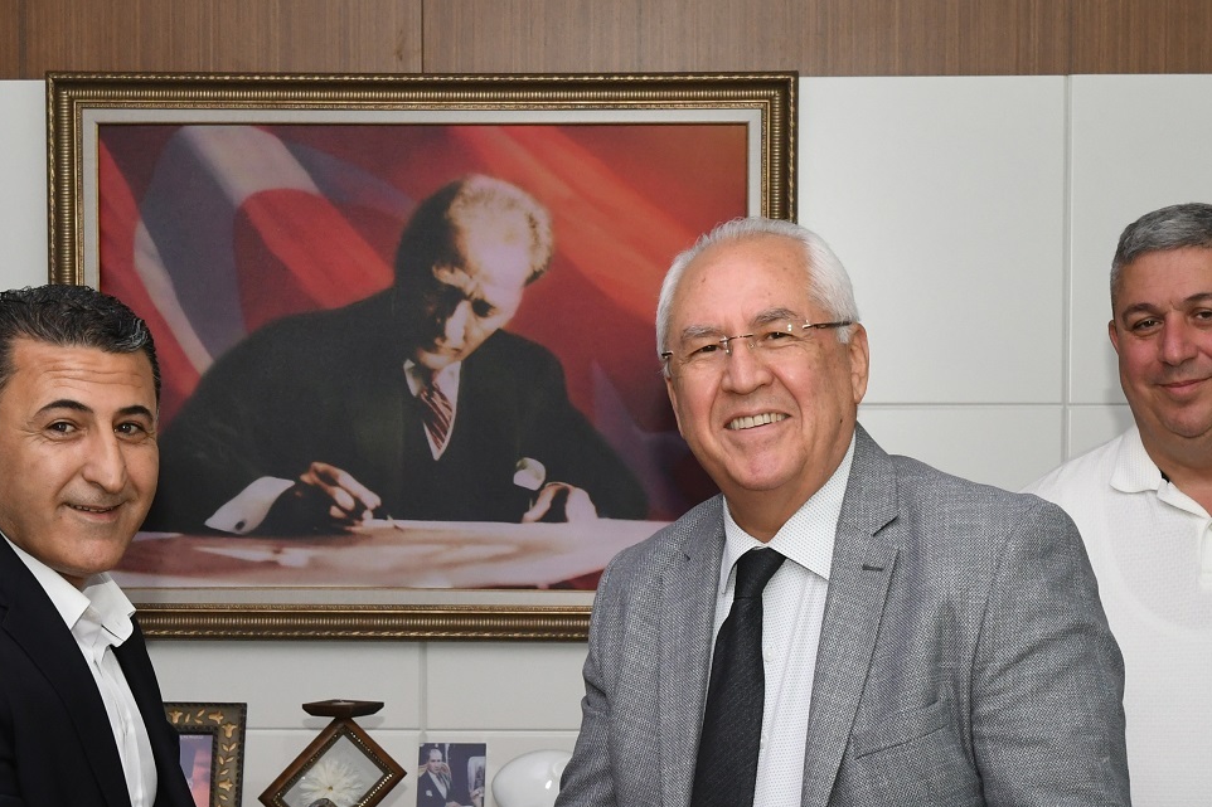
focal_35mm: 99
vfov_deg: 13.7
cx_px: 498
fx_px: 3332
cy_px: 658
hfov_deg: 20.6
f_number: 8
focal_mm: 38
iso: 1250
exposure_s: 1/60
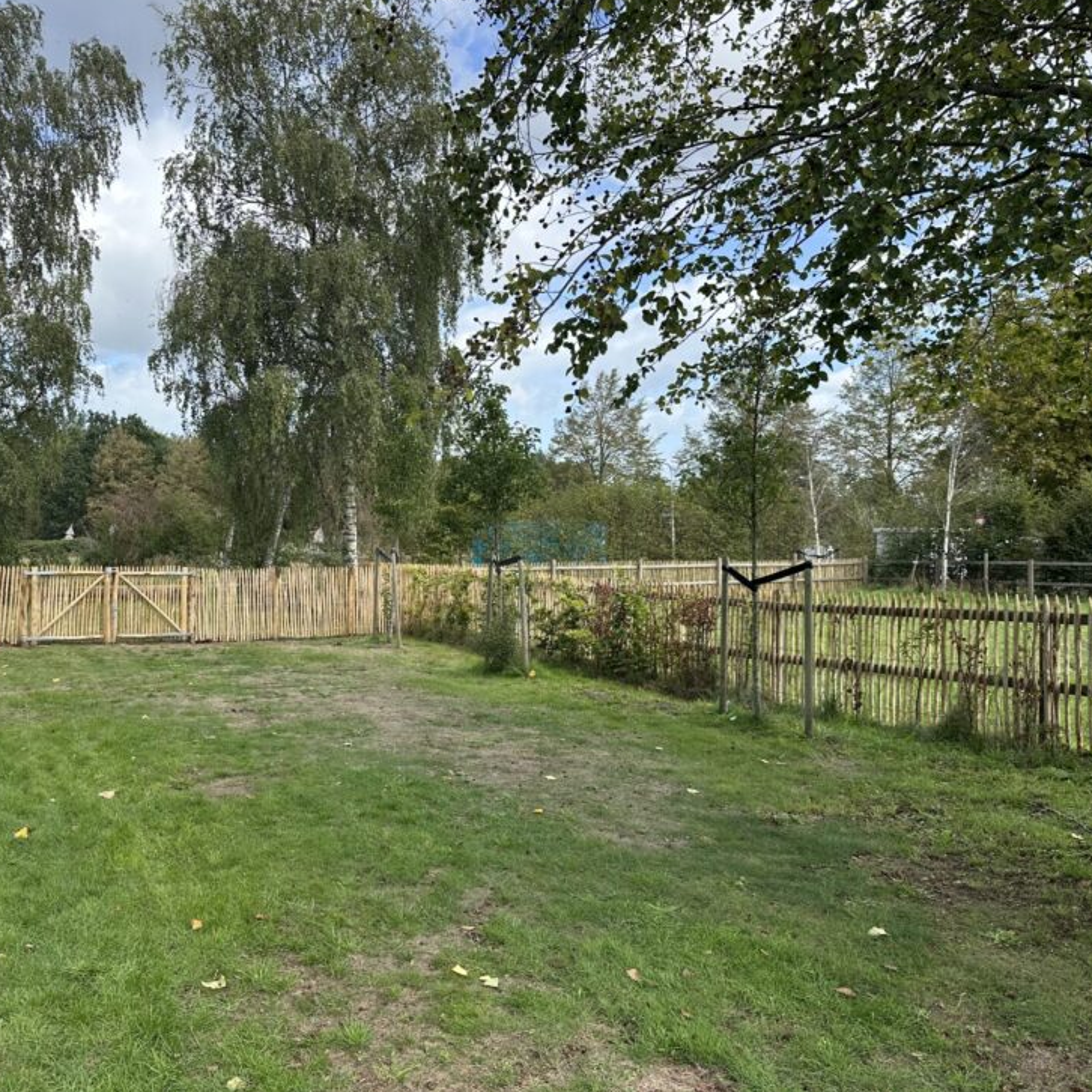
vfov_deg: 55.6
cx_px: 391
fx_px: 1035
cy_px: 540
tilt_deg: -1.7
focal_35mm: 29
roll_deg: -0.4
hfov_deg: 54.8
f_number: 1.78
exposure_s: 1/1613
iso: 80
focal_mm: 6.86
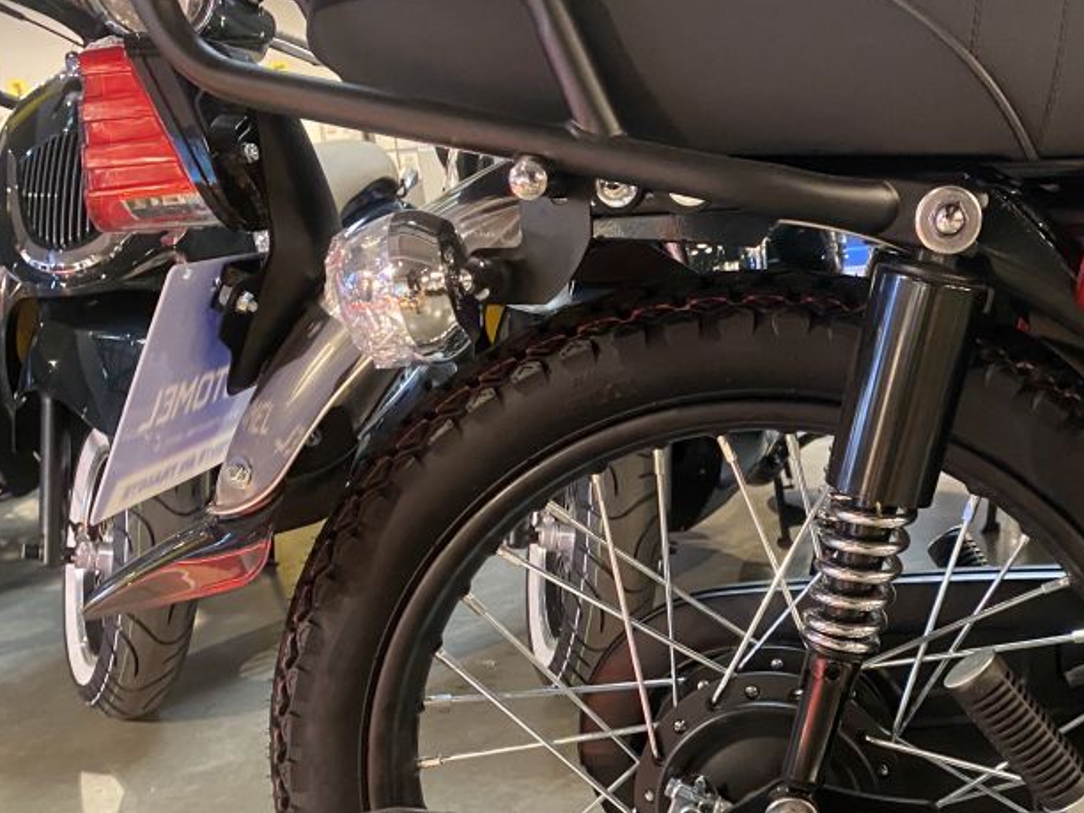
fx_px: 1409
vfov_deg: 31.4
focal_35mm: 45
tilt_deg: -16.7
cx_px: 786
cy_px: 639
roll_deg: +2.5
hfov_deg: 41.1
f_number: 1.8
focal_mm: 4.25
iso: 500
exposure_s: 1/33
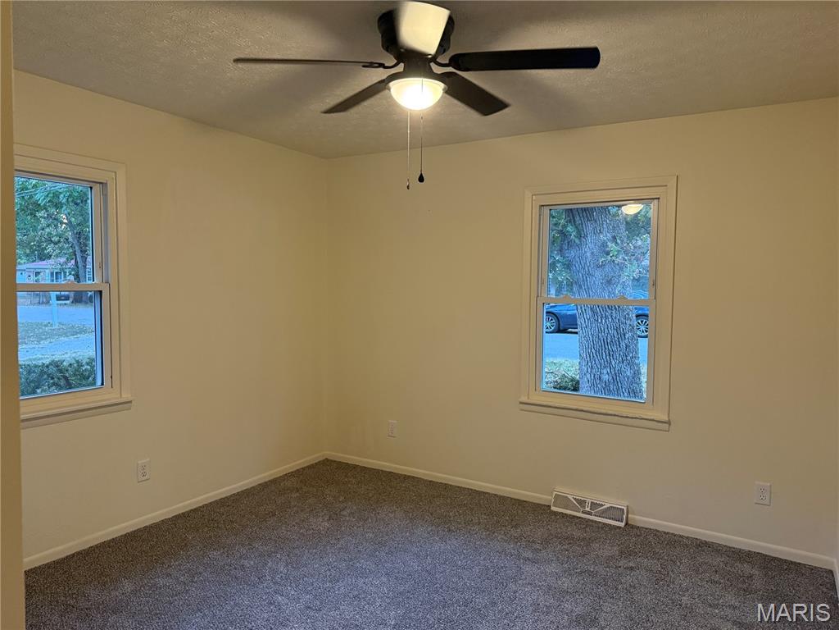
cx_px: 420
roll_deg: -0.8
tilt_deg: -2.6
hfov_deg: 71.6
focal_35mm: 24
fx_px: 582
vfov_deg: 56.8
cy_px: 315
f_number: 1.78
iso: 400
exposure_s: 1/60
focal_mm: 6.76
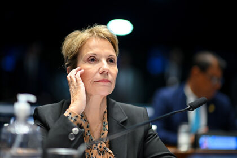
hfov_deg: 23.9
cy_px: 79
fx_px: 560
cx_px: 118
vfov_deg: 16.1
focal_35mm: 85
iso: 800
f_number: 1.4
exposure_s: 1/400
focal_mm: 85
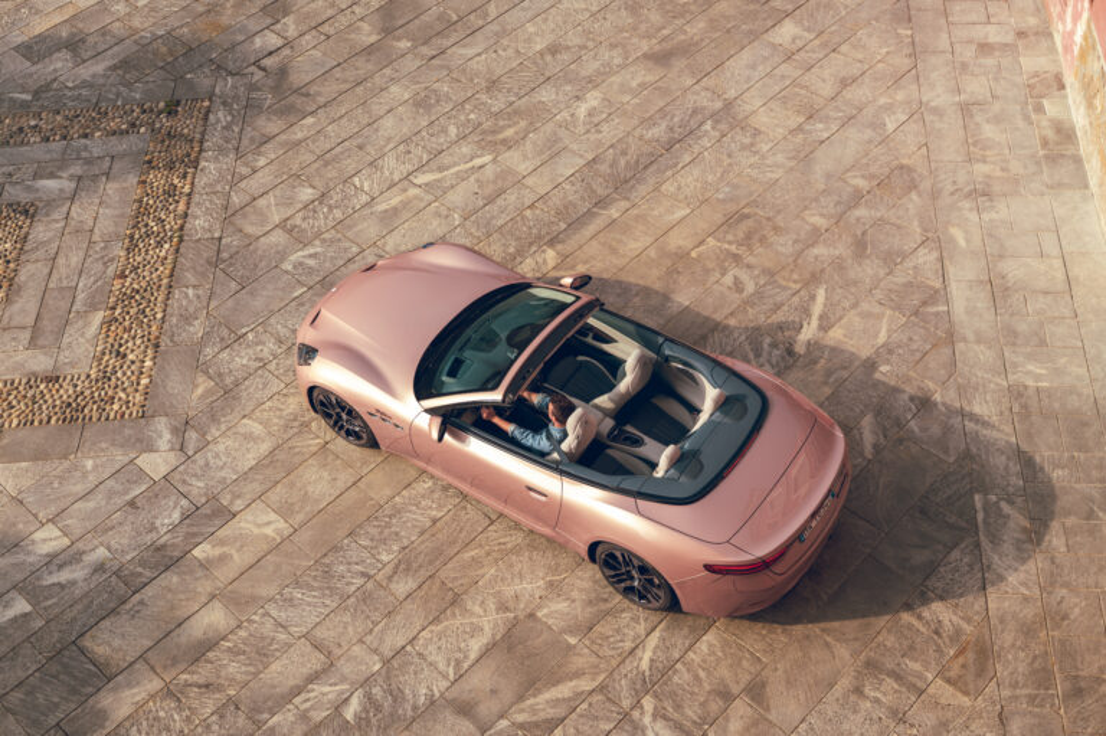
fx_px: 1320
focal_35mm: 43
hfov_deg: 45.5
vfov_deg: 31.1
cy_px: 368
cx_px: 553
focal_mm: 43
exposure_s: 1/160
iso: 50
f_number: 3.5
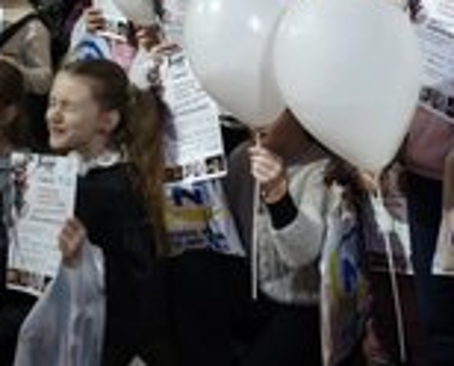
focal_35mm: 91
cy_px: -62
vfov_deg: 16.3
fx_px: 1226
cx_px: 395
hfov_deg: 20.6
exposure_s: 1/50
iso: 320
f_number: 1.7
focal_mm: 5.35
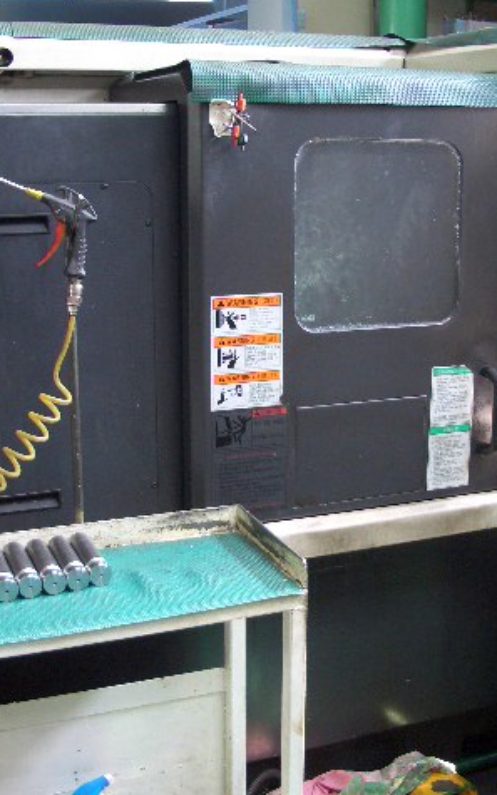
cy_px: 395
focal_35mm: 50
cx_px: 276
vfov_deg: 40.3
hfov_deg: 25.8
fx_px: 1083
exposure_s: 1/30
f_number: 2.6
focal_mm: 5.8
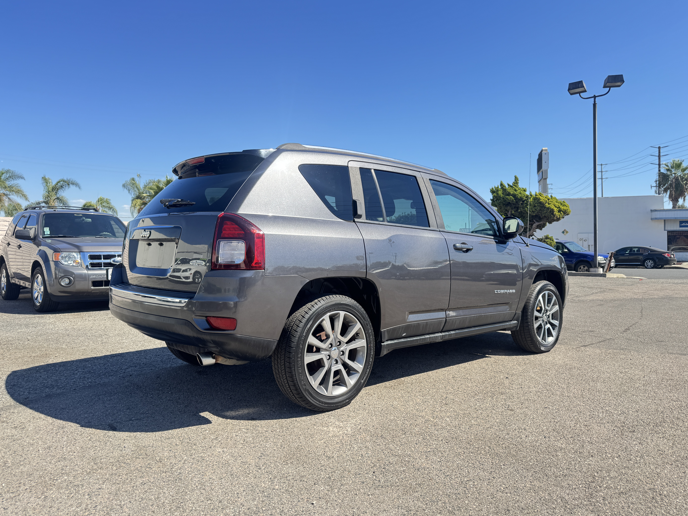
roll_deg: -0.2
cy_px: 254
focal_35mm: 25
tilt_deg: +0.0
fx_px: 497
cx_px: 343
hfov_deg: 69.4
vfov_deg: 54.9
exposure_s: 1/1395
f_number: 1.78
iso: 80
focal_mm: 6.76
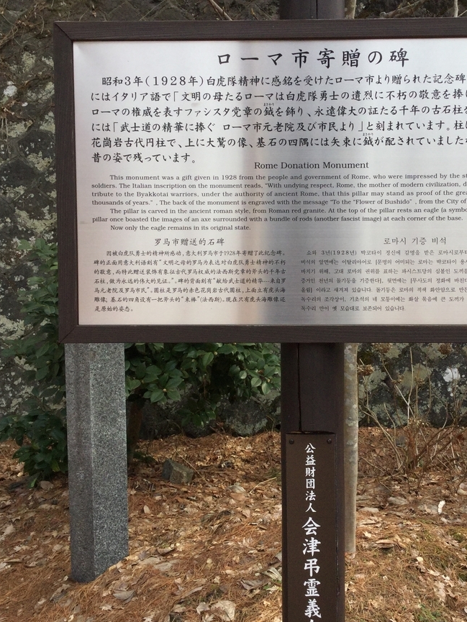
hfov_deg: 33.4
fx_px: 773
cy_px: 308
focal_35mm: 43
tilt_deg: -2.8
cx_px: 304
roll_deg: +0.7
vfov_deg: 43.8
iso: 25
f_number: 2.4
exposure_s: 1/769
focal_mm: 3.3
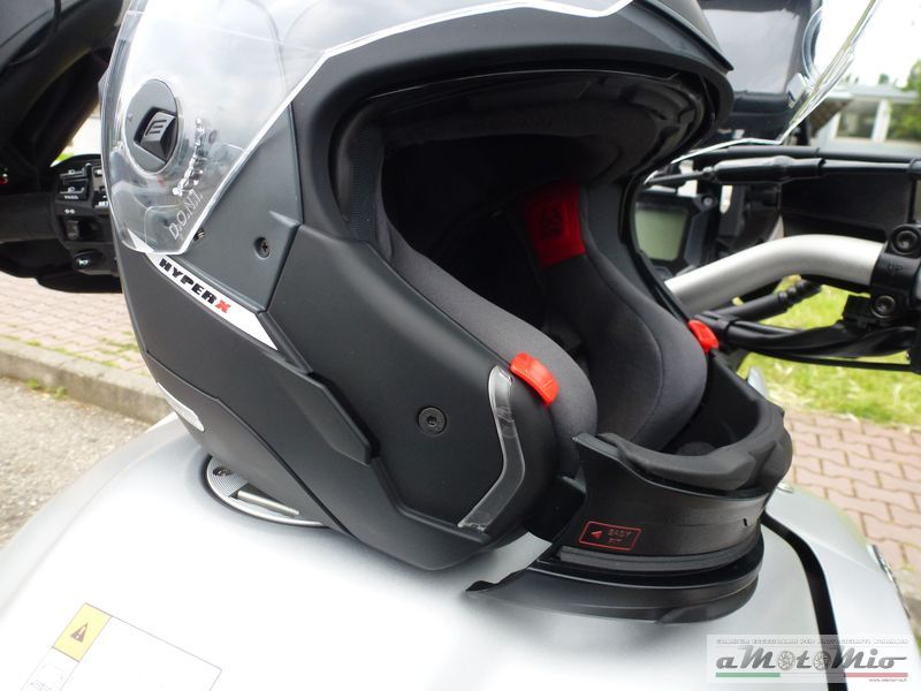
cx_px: 460
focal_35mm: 25
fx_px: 665
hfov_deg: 69.4
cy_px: 346
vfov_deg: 54.9
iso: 200
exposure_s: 1/60
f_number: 3.3
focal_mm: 4.3
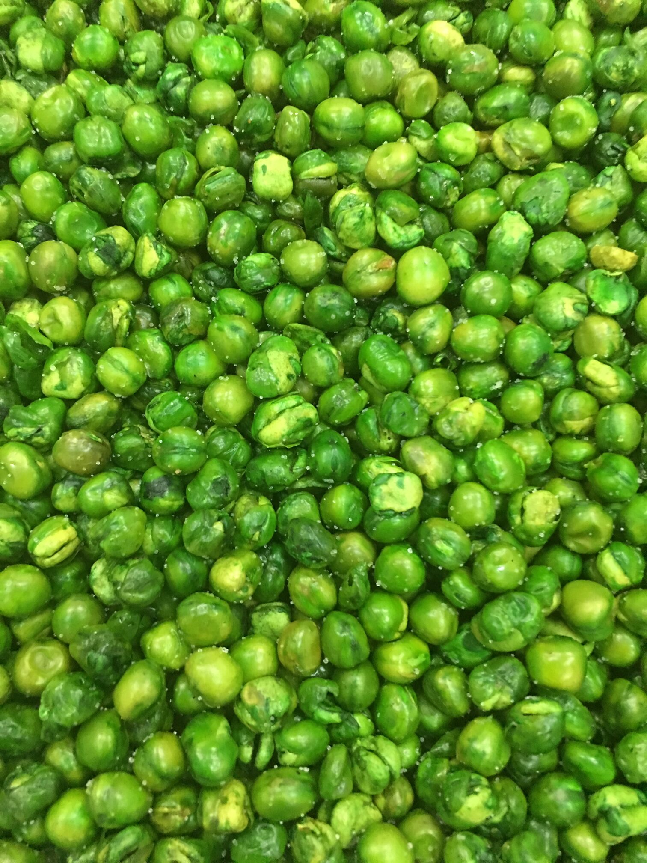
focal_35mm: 29
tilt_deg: -79.8
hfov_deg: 48.2
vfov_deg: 61.7
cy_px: 432
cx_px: 324
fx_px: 723
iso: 125
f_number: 2.2
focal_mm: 4.15
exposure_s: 1/8
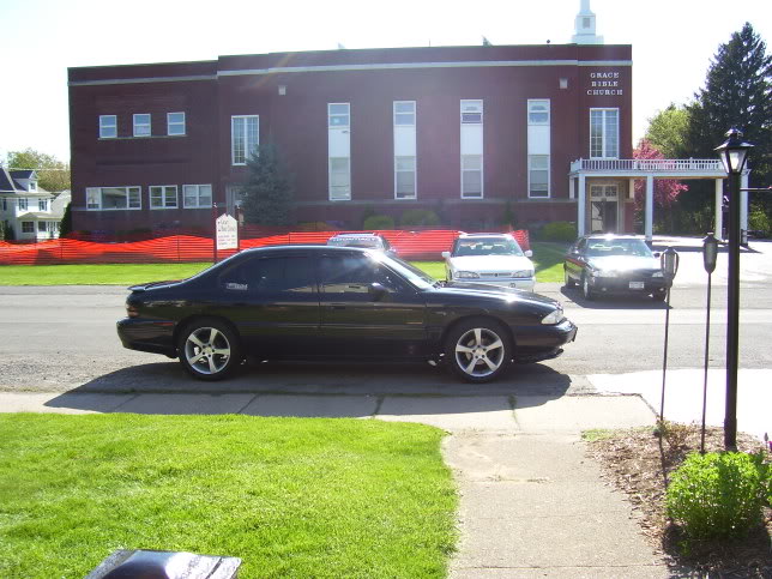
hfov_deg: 54.0
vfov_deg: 41.8
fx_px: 758
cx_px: 386
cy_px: 290
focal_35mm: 34
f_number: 2.7
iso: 80
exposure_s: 1/750
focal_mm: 5.6
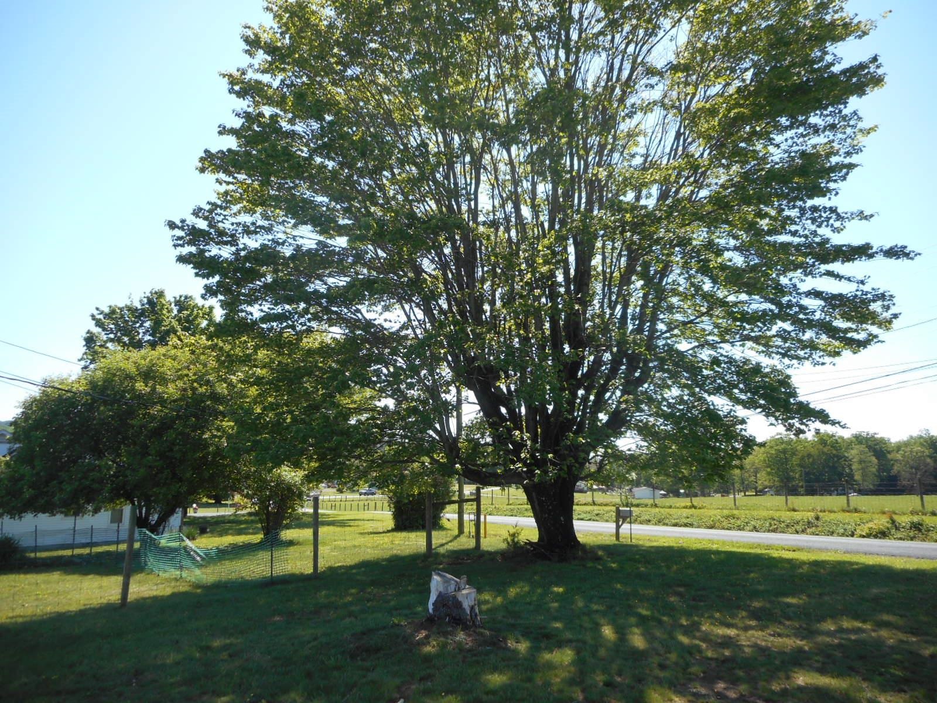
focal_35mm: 25
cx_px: 468
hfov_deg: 69.4
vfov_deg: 54.9
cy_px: 352
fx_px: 677
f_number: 3.7
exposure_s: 1/250
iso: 80
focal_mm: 4.5
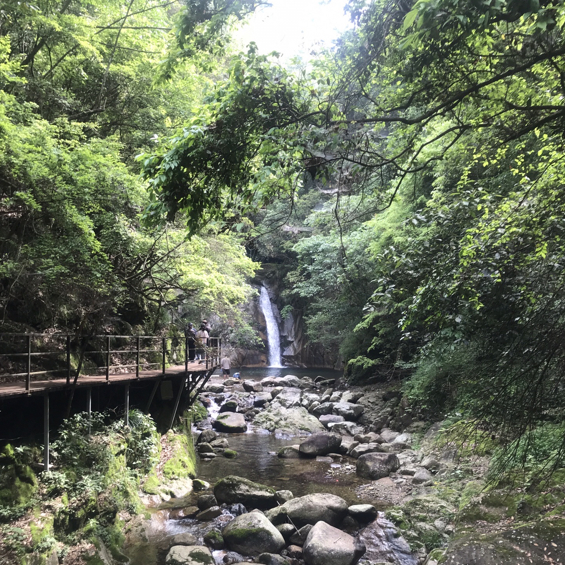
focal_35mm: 34
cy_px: 333
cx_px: 276
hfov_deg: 48.4
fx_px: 628
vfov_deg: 48.2
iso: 20
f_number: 1.8
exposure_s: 1/104
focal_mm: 3.99
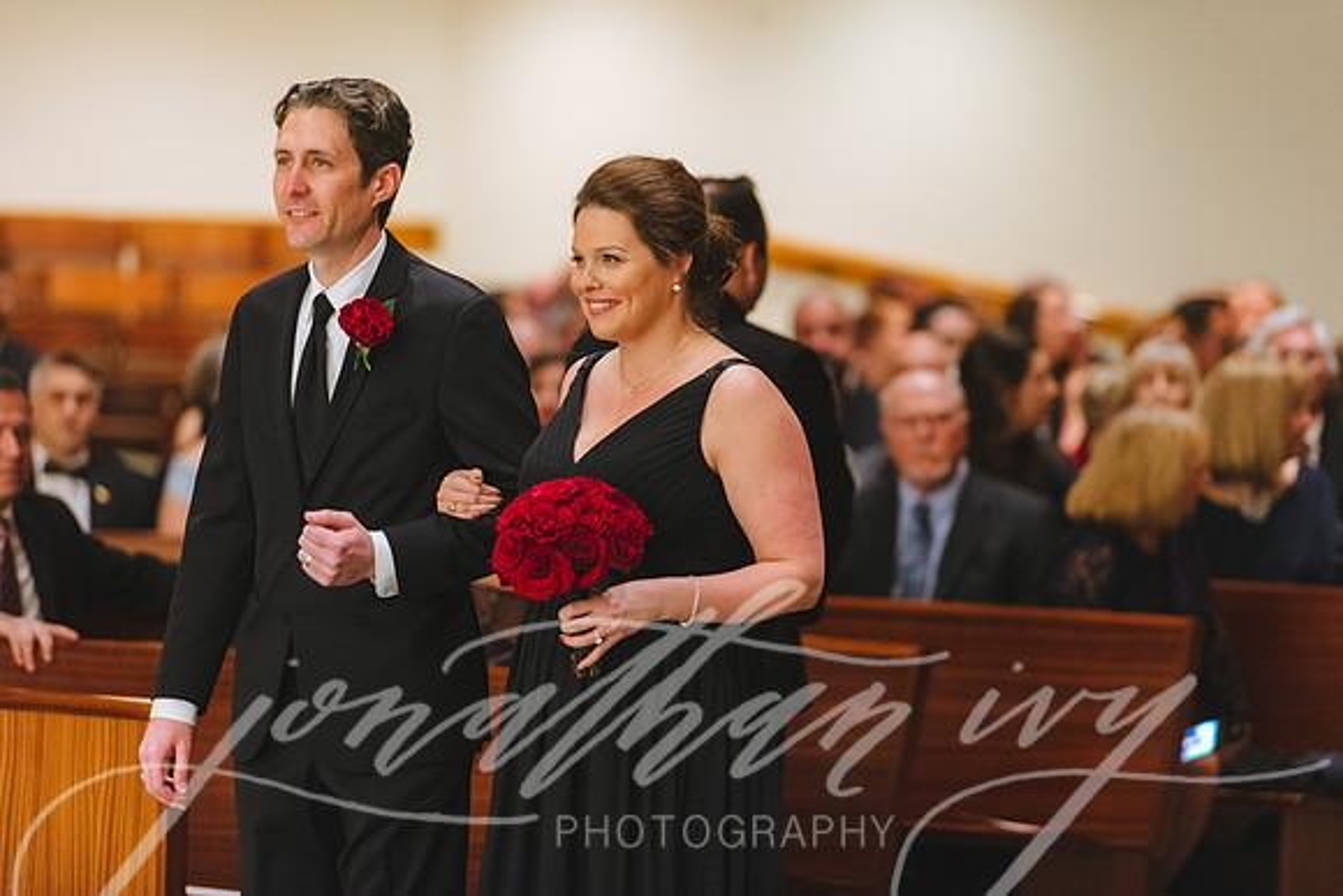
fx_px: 7463
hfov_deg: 10.3
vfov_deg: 6.9
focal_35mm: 200
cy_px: 448
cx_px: 672
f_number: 2.8
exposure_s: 1/100
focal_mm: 200
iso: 6400
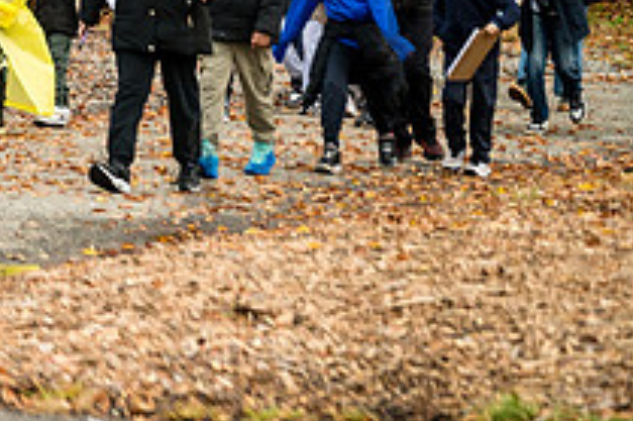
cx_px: -209
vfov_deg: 4.8
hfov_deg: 7.1
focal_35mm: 288
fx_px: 5060
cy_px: 9
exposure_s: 1/320
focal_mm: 100
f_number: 4
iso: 1600
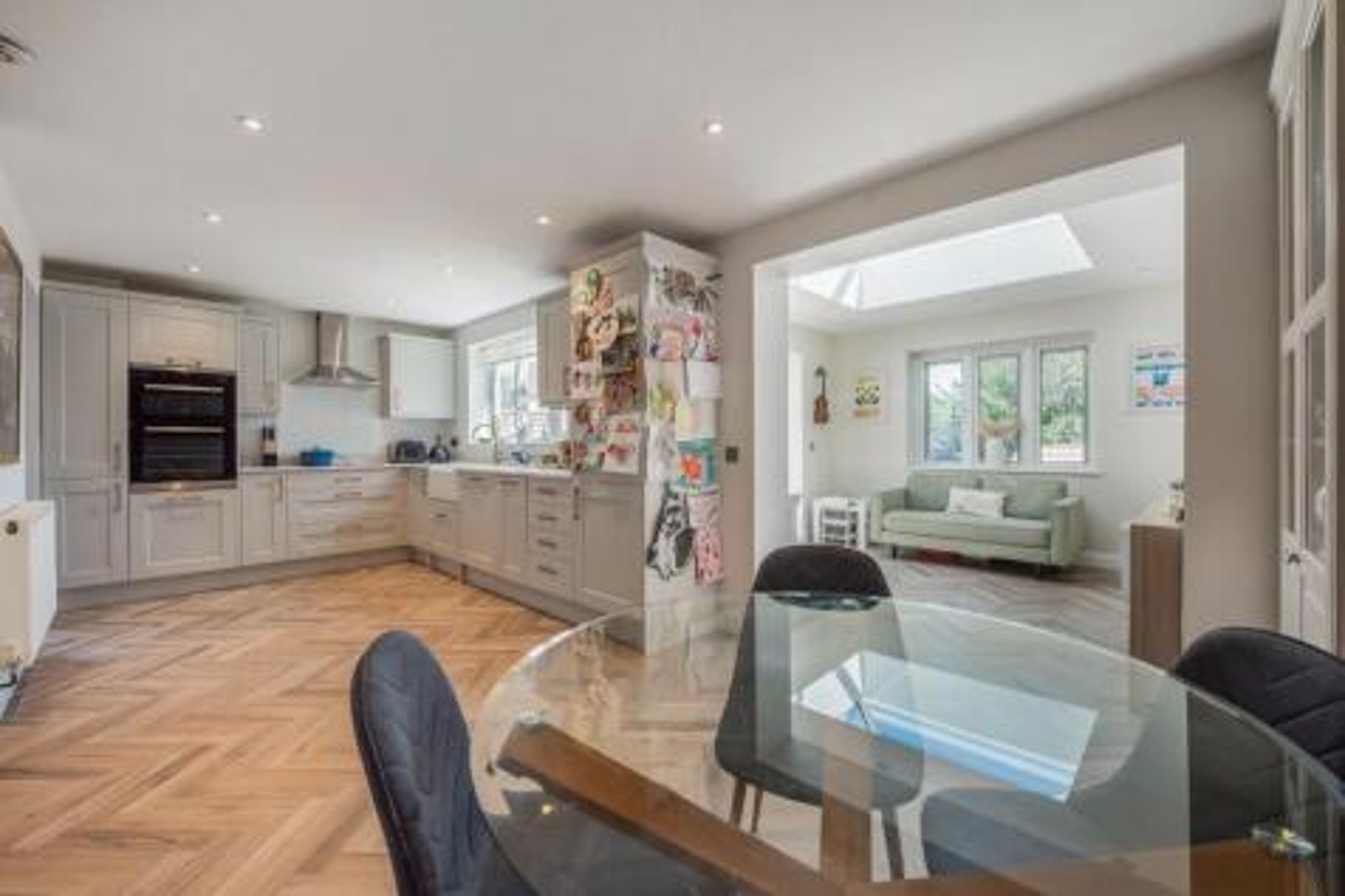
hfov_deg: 104.3
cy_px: 448
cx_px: 672
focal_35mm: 14
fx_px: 523
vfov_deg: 81.2
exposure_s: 1/160
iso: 400
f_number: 7.1
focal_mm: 14
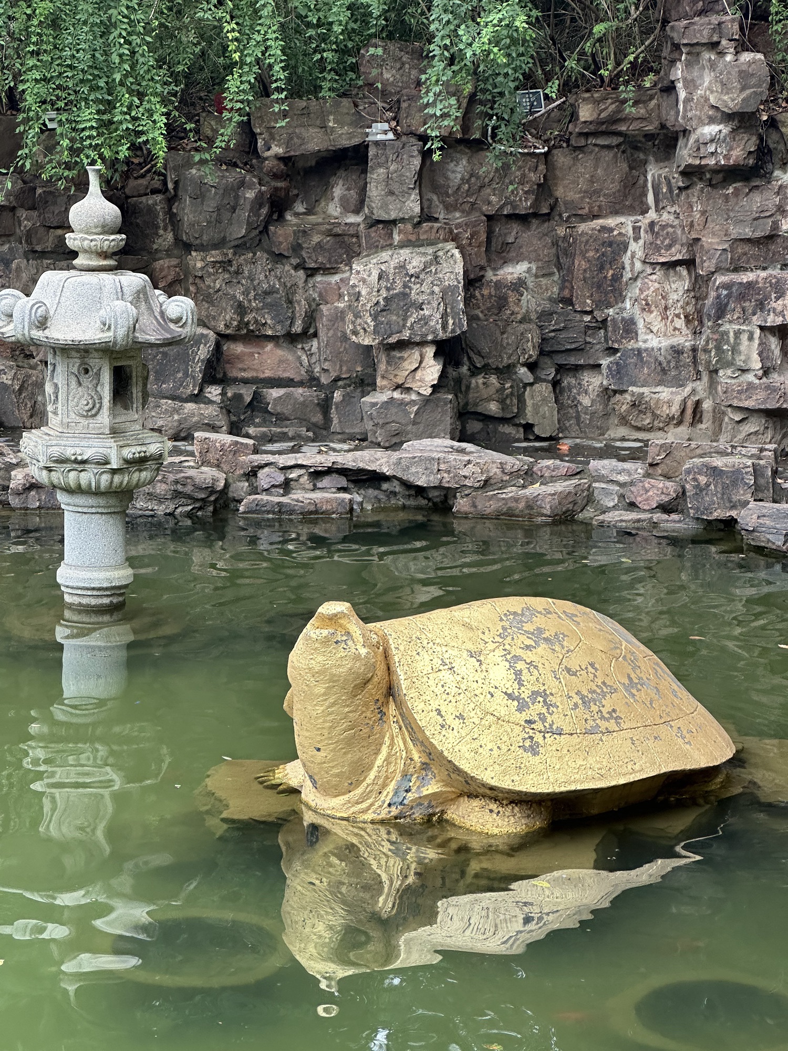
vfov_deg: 25.3
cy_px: 526
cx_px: 394
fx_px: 2337
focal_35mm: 77
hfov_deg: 19.1
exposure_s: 1/99
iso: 125
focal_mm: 9
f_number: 2.8
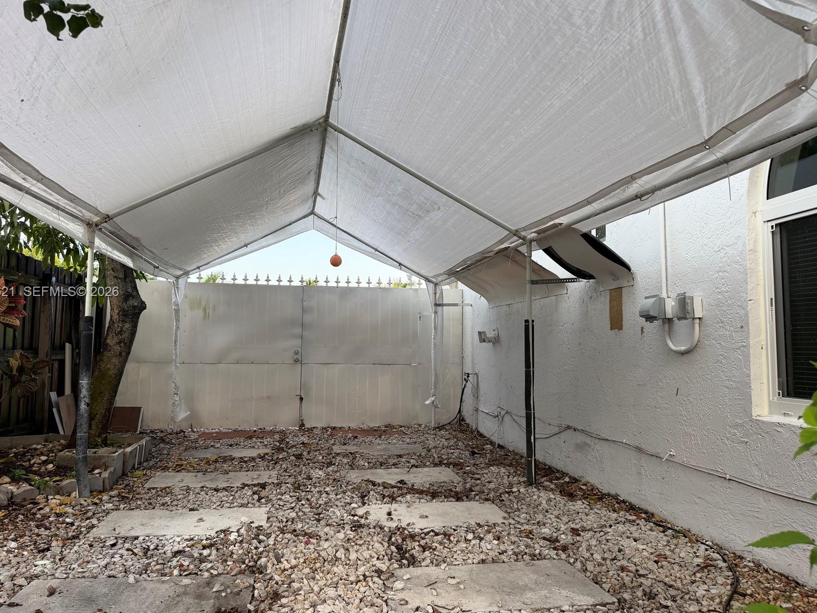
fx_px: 614
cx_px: 389
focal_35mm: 26
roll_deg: -1.2
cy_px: 293
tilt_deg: +3.6
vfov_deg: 53.1
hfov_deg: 67.3
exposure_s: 1/185
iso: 100
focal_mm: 6.76
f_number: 1.78
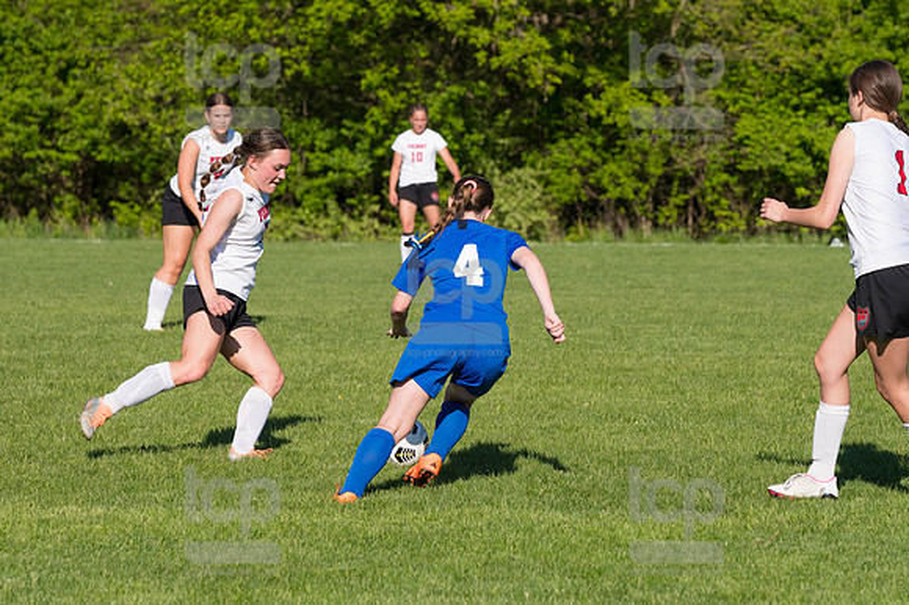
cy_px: 302
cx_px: 454
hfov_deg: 9.5
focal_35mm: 217
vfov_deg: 6.3
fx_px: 5476
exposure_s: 1/1600
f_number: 5.6
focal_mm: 145
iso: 250
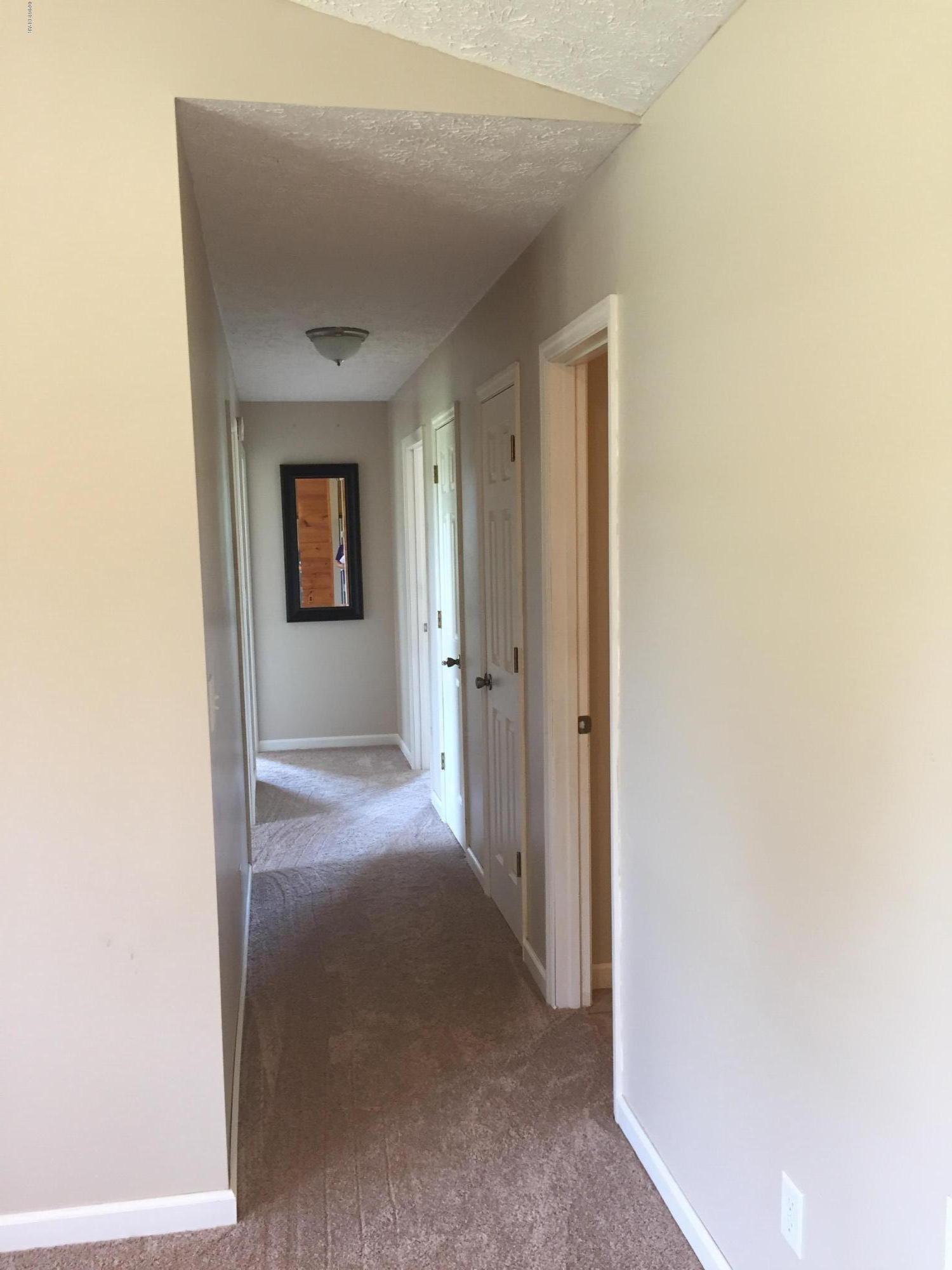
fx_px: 1063
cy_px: 635
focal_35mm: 29
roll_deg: +2.5
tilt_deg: -6.0
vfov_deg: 61.7
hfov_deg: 48.2
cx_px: 476
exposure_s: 1/30
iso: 100
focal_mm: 4.15
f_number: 2.2
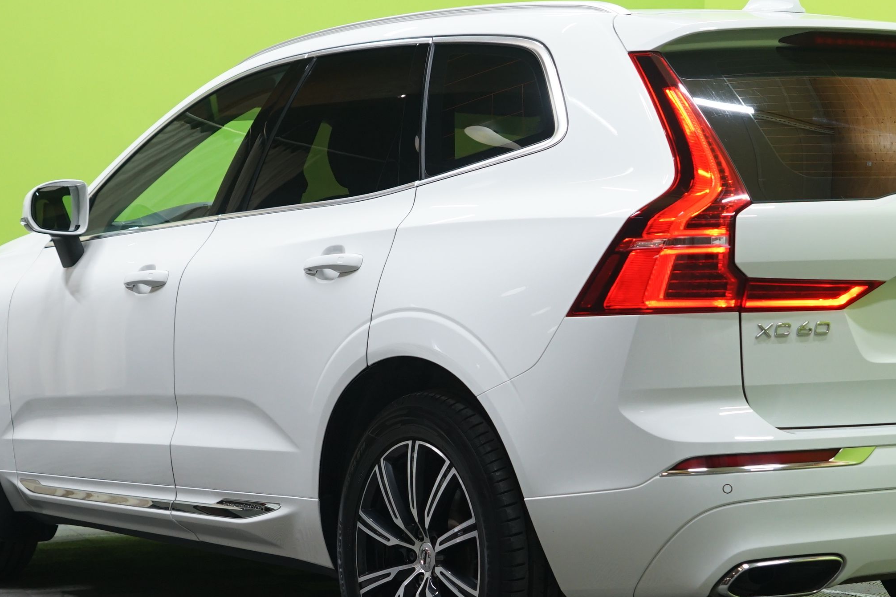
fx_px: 2240
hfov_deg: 22.5
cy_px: 366
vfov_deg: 15.2
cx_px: 611
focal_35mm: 90
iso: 640
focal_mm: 46
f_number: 4.5
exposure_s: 1/25
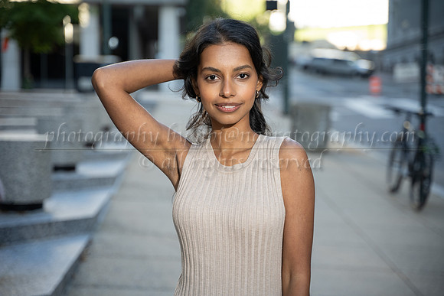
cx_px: 222
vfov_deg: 20.0
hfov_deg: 29.6
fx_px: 839
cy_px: 148
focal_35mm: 68
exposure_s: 1/500
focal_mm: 68
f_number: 2.8
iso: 400
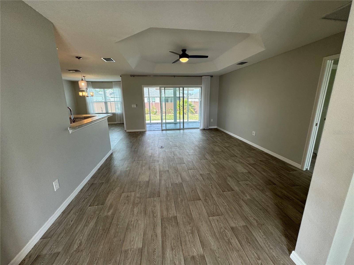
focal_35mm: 14
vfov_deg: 85.7
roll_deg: +2.7
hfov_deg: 102.1
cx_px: 177
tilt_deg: -17.0
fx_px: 143
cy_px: 132
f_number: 2.2
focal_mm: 2.22
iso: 50
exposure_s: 1/120
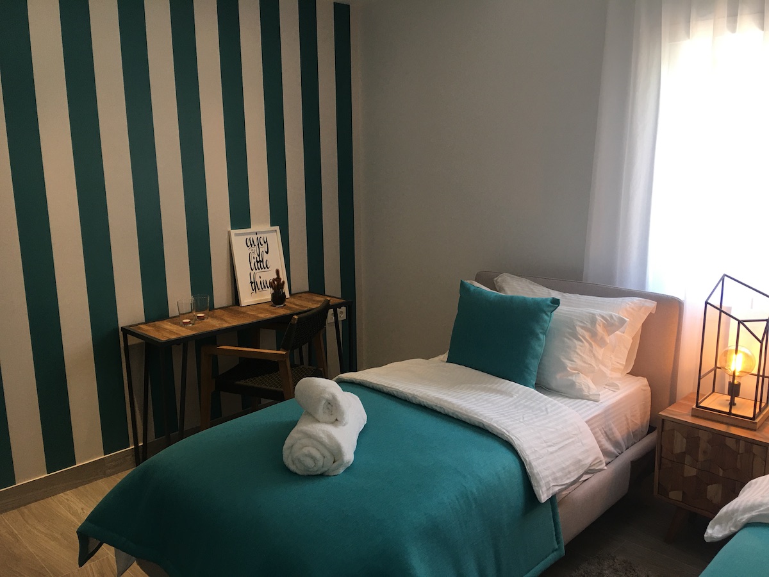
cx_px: 384
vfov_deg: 48.2
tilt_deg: -9.3
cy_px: 288
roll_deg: +0.2
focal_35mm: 29
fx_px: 644
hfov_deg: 61.7
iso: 32
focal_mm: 4.15
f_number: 2.2
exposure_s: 1/33
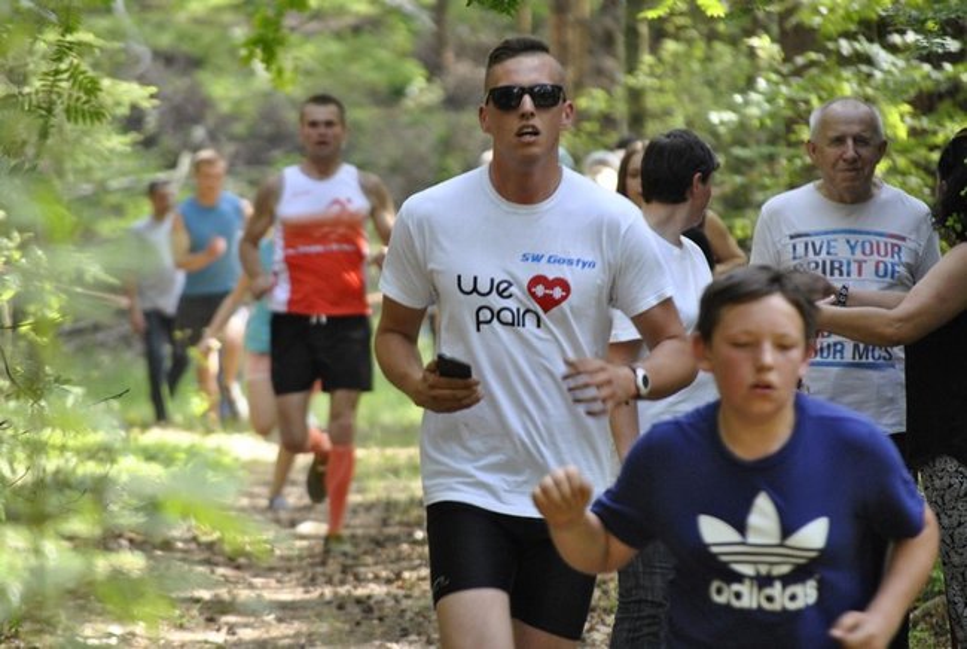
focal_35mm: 300
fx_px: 8073
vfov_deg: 4.6
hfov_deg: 6.9
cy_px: 324
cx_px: 484
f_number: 5.6
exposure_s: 1/125
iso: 800
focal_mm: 200
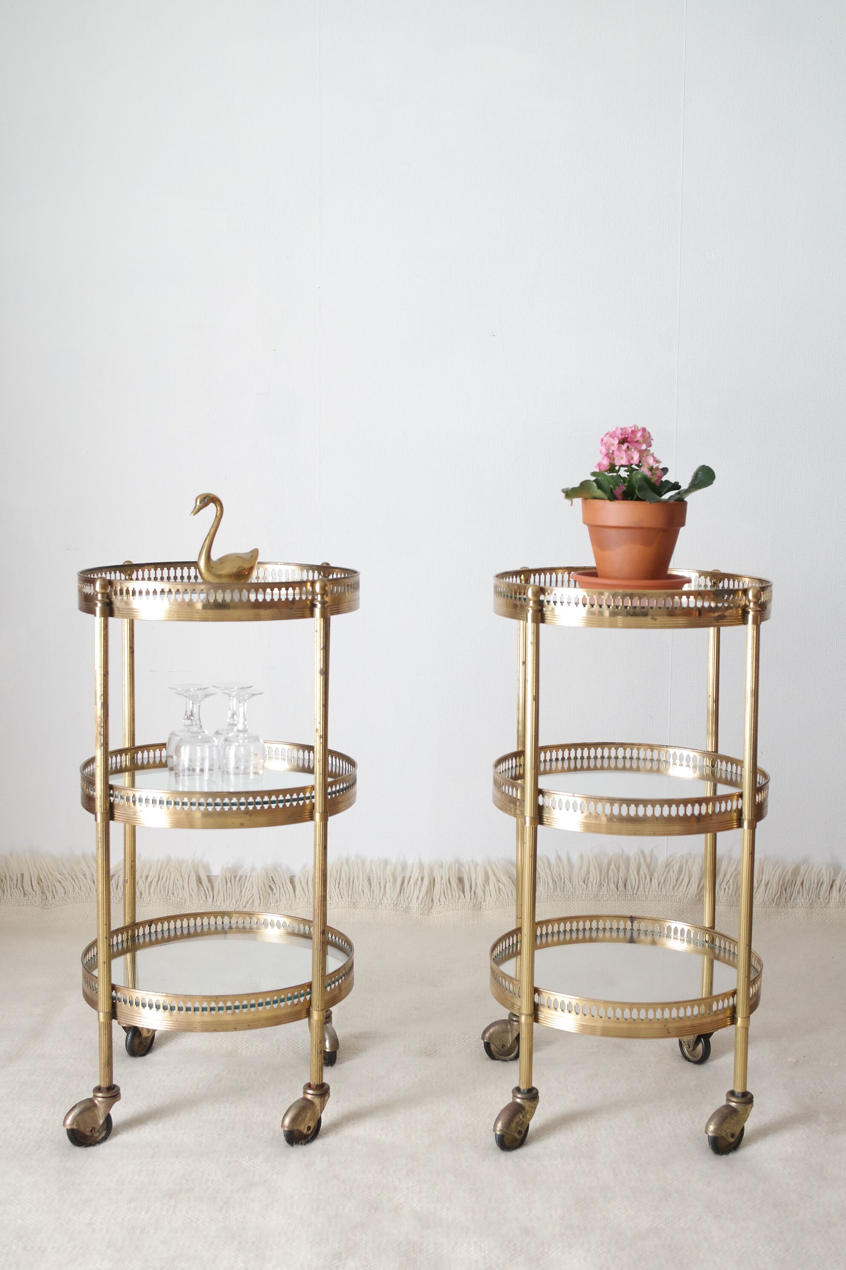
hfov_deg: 29.2
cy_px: 635
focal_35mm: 46
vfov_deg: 42.7
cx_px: 423
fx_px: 1621
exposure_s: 1/25
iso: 400
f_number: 5.6
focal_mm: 30
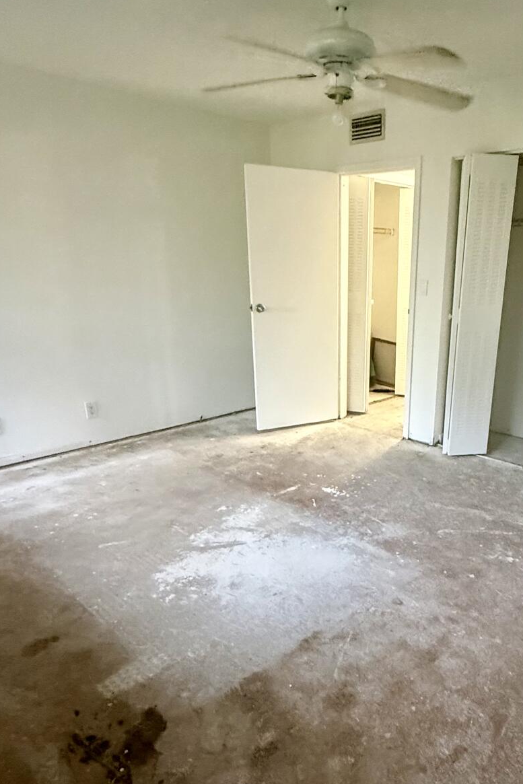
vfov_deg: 71.1
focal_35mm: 25
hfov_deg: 50.2
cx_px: 358
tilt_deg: -17.3
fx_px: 545
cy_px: 449
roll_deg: -1.1
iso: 640
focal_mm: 2.22
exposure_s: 1/60
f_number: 2.2
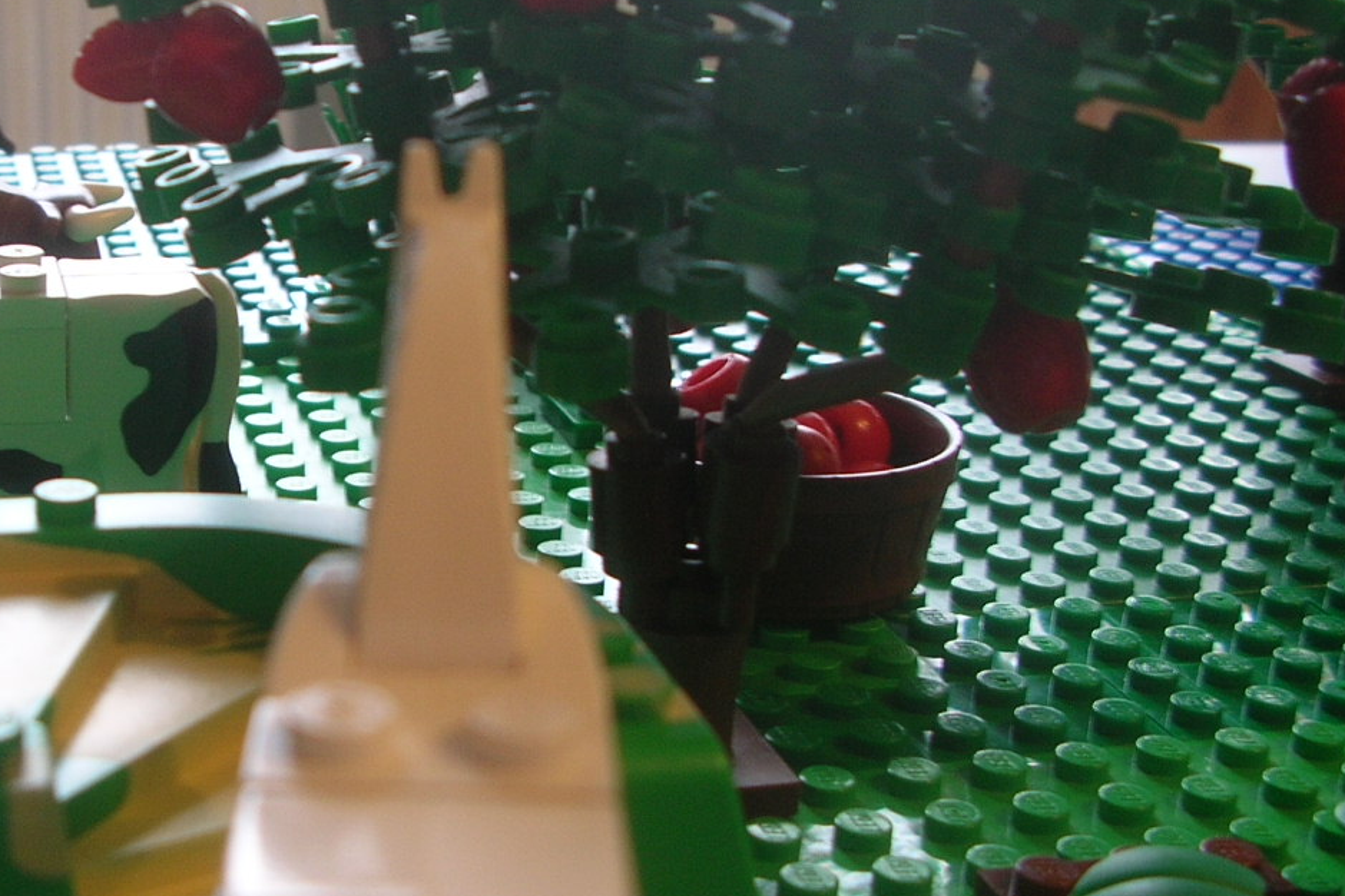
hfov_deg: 31.6
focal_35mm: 62
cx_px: 275
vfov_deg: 21.9
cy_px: 414
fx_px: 2316
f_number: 2.8
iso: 50
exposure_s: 1/8.8
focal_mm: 5.8
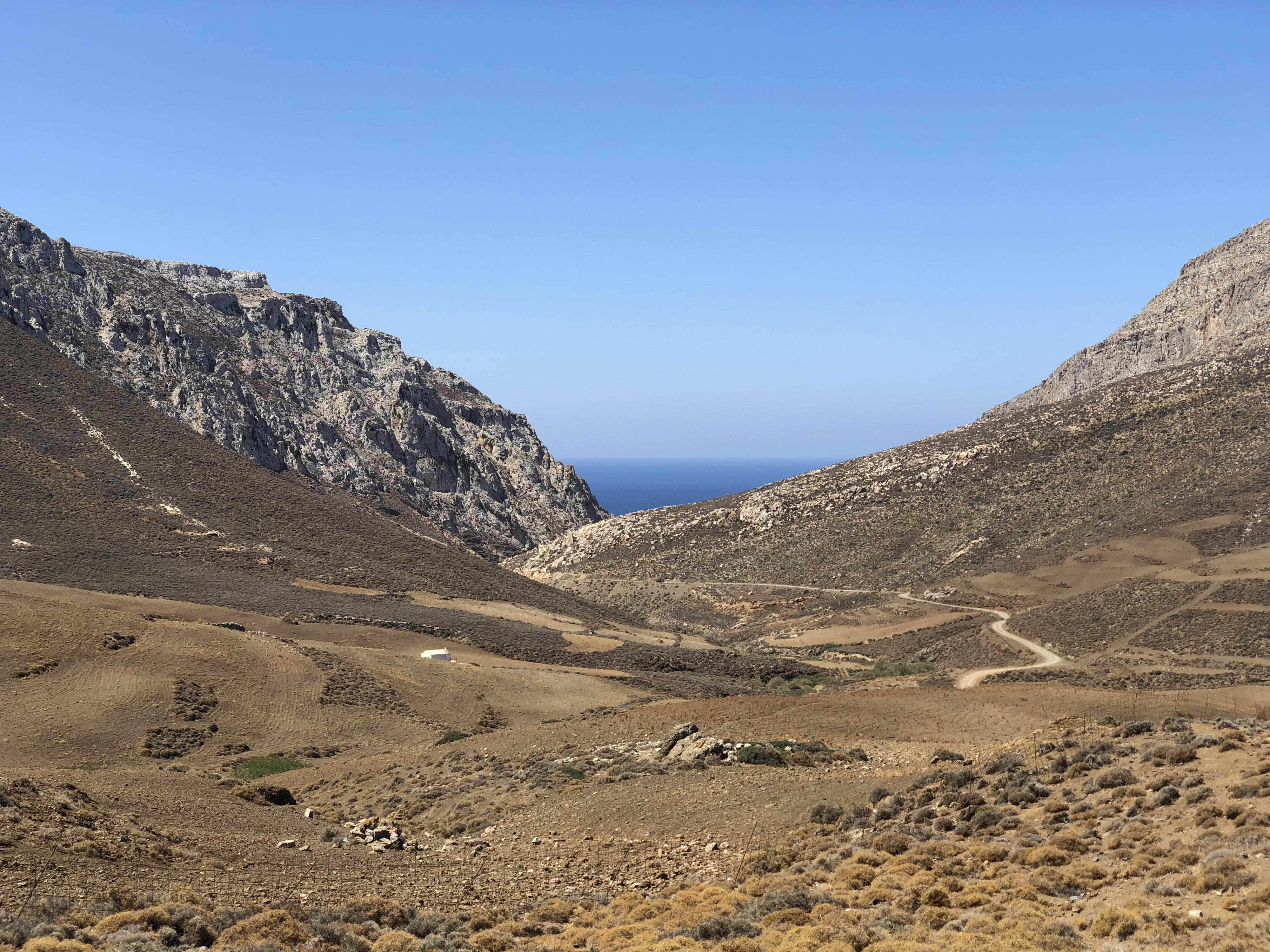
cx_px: 635
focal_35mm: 52
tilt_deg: +0.3
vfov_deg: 28.0
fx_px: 1908
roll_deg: +0.9
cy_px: 476
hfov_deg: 36.8
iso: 16
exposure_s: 1/1116
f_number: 2.4
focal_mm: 6
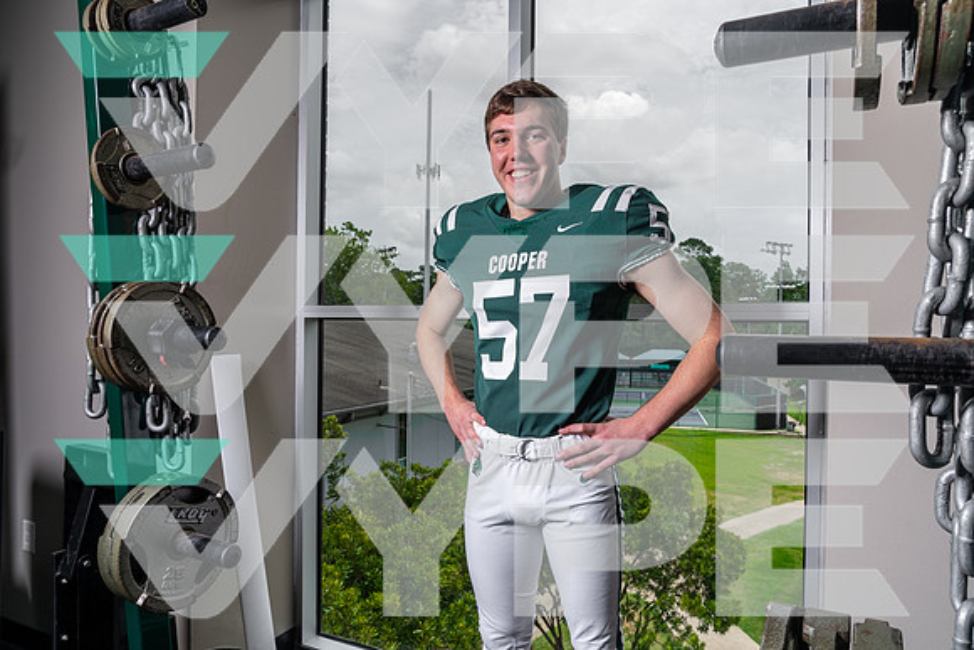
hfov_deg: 69.4
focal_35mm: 26
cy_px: 325
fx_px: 704
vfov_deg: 49.6
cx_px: 487
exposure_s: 1/250
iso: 100
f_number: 8
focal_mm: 26
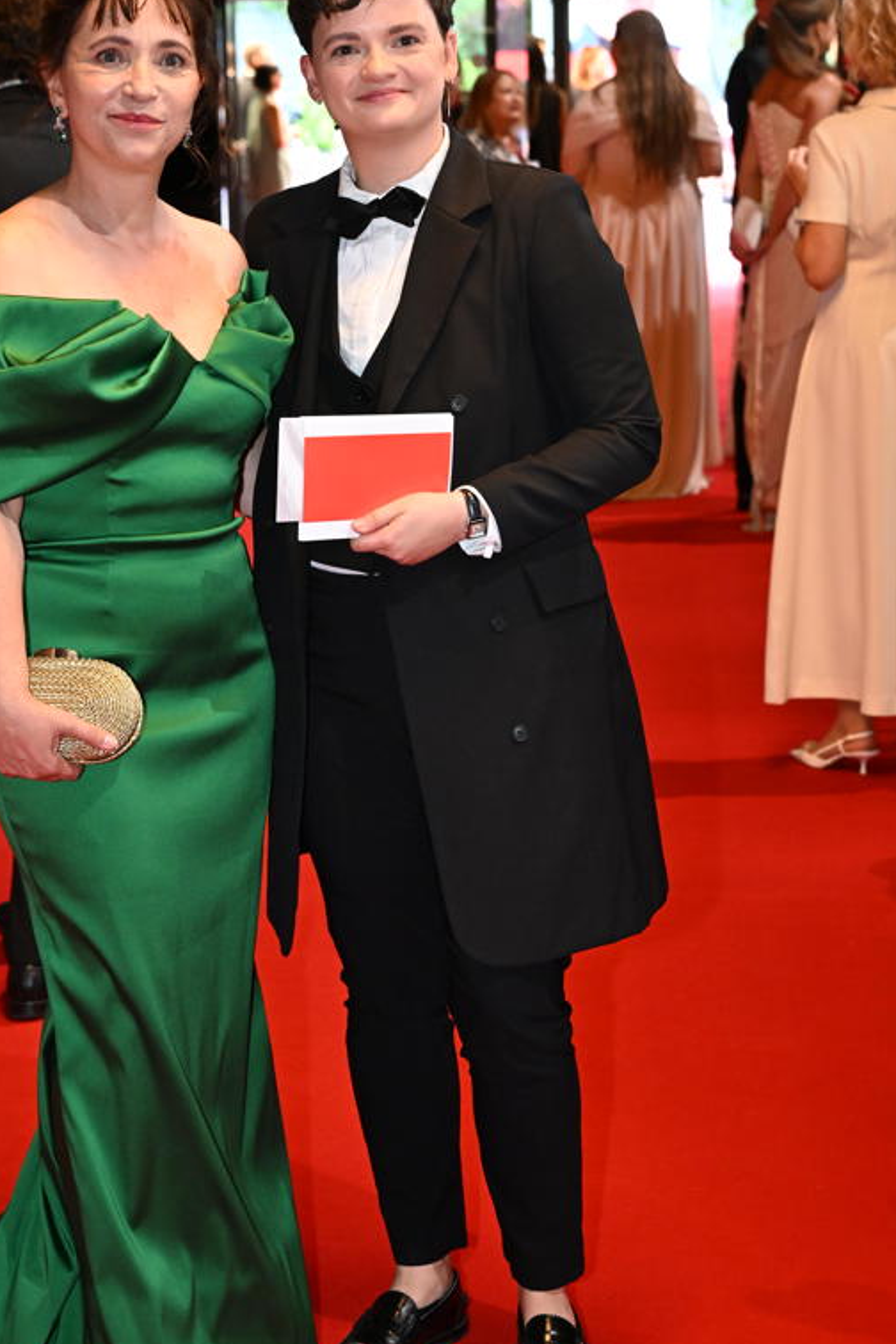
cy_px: 627
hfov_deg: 17.5
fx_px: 2912
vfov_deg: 26.0
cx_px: 320
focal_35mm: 78
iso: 2500
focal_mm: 57
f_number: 5.6
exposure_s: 1/125
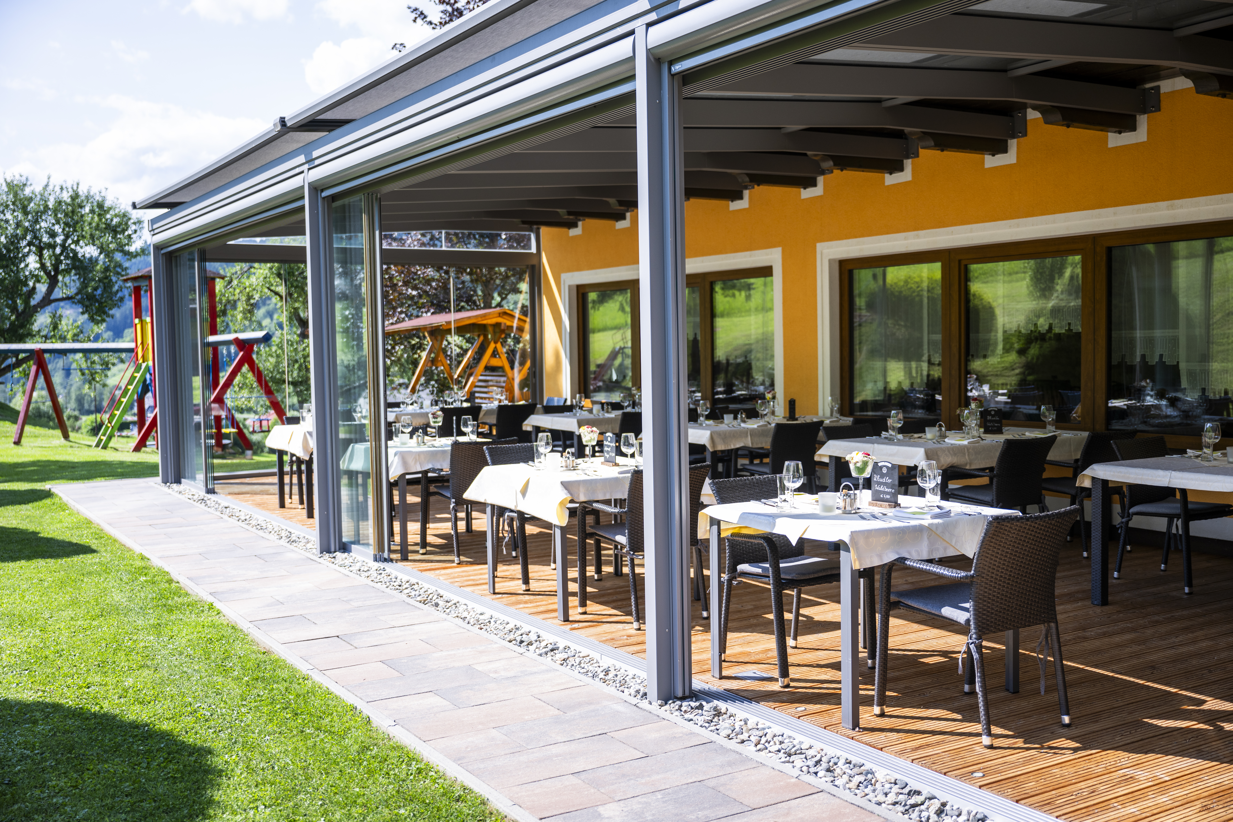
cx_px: 616
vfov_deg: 37.9
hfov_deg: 54.4
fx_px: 1199
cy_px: 411
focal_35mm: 35
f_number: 2.8
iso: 100
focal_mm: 35
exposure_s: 1/800
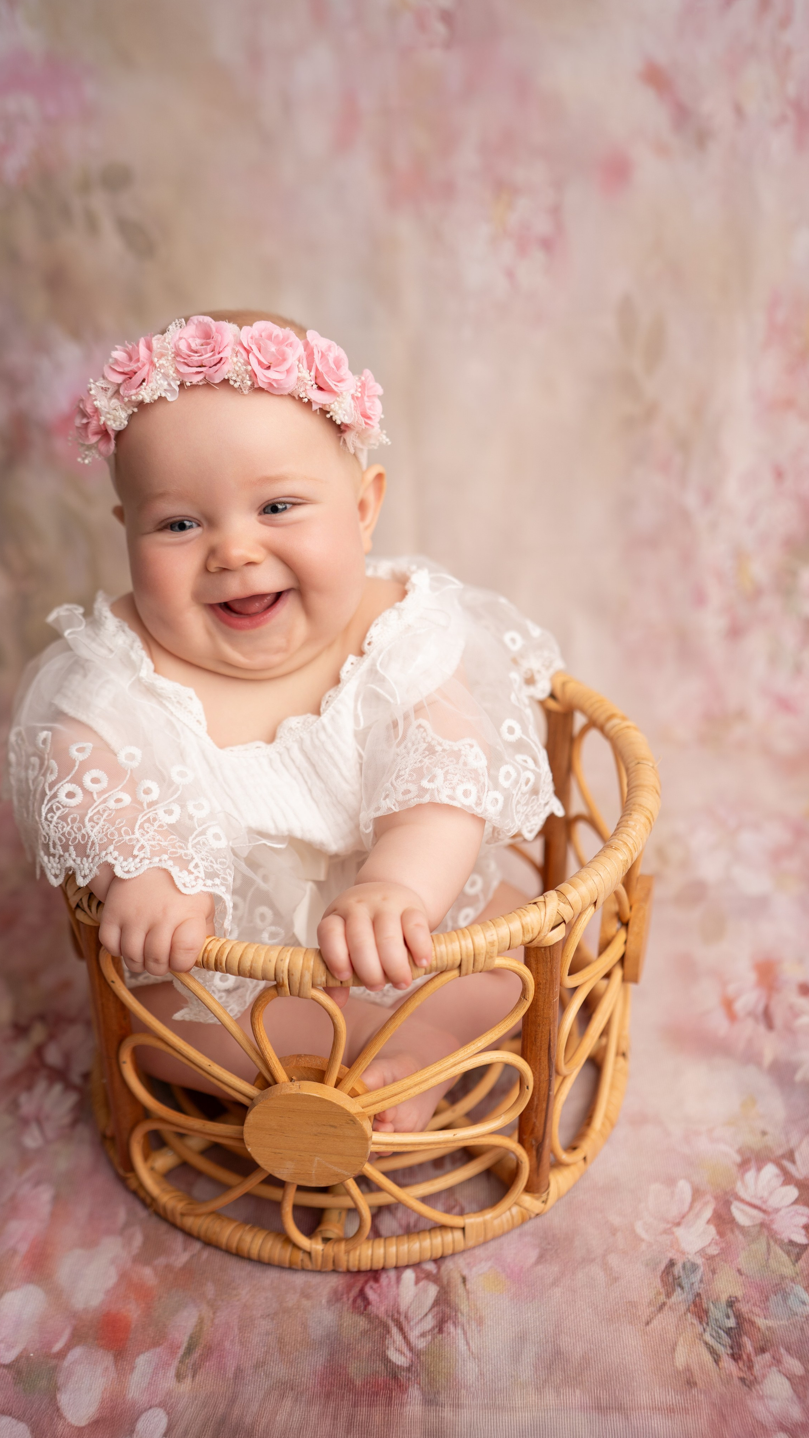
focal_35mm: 37
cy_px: 723
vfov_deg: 54.0
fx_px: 1411
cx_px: 345
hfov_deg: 31.9
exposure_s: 1/160
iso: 100
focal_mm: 35
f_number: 2.2
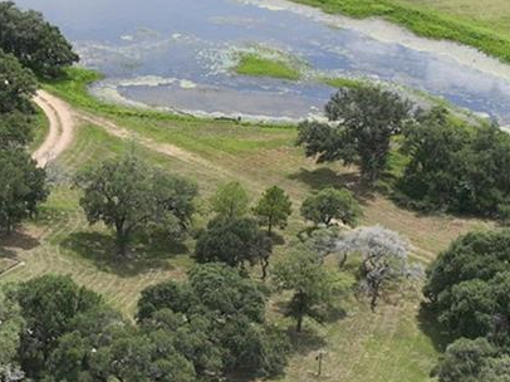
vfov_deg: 12.2
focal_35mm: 121
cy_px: 129
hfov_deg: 15.7
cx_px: -104
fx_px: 1782
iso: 140
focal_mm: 12.29
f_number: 2.8
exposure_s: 1/2000
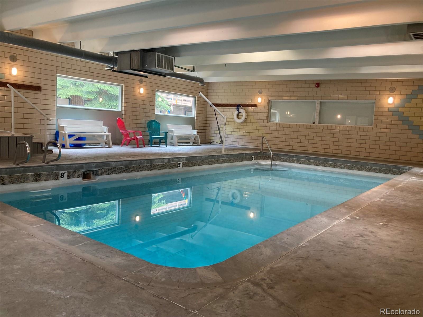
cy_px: 158
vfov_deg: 49.7
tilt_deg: -5.1
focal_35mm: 28
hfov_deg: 63.4
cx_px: 212
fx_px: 342
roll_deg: -3.9
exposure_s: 1/60
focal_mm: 3.99
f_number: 1.8
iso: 100
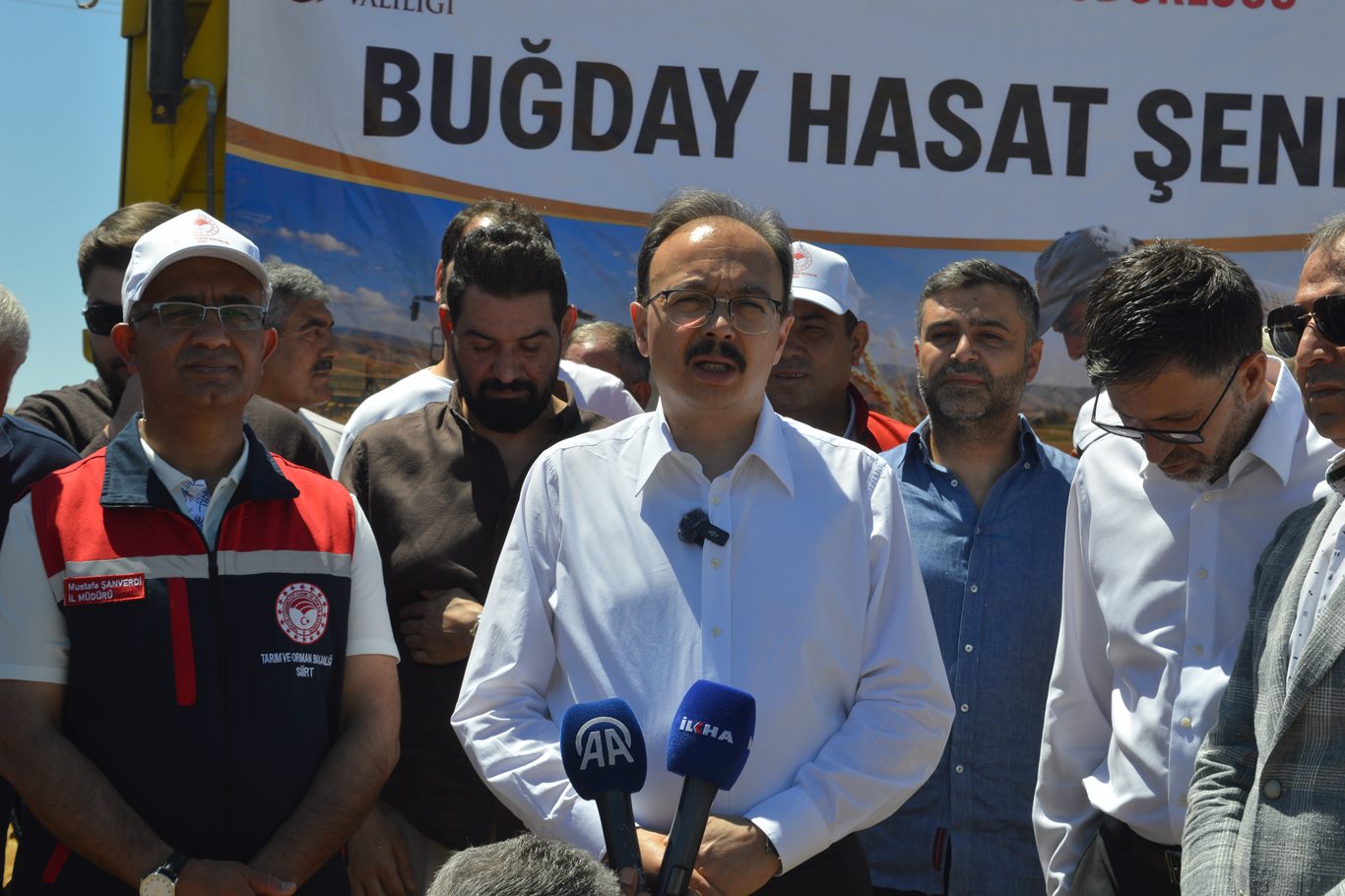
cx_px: 672
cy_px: 448
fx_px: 2689
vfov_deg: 18.9
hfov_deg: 28.1
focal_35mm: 72
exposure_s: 1/400
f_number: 10
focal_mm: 48
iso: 100
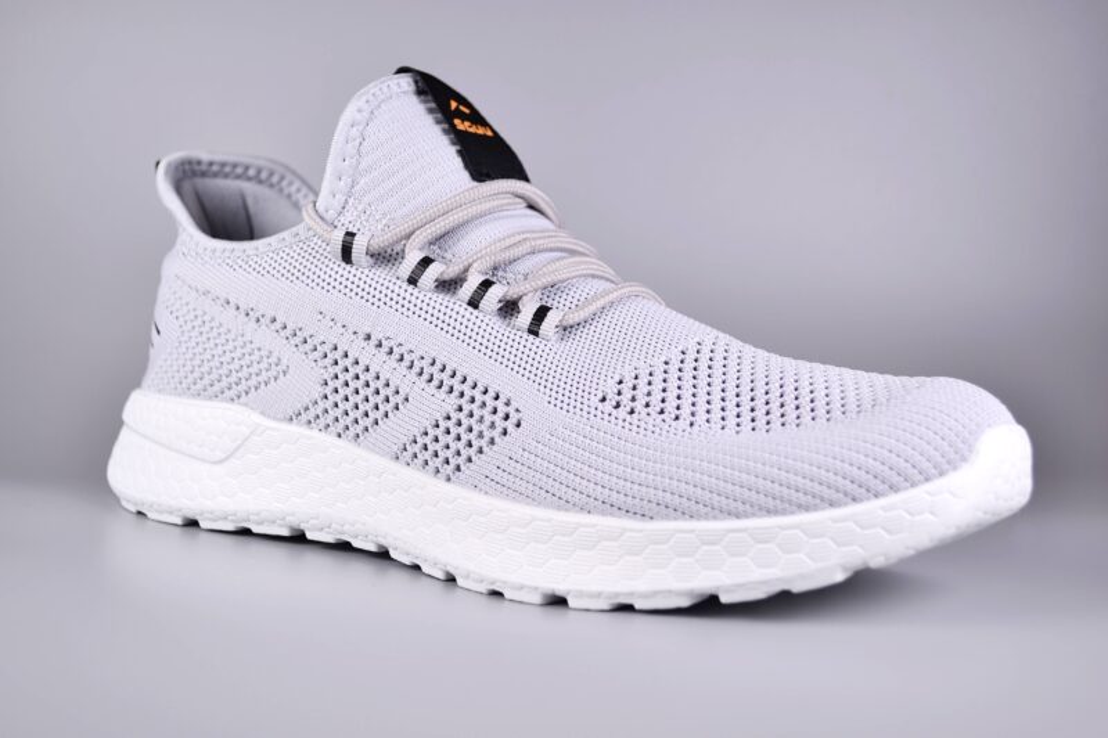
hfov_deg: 41.1
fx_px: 1477
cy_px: 369
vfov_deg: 28.1
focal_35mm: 48
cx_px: 554
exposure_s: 1/80
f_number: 4.8
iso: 100
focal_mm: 32
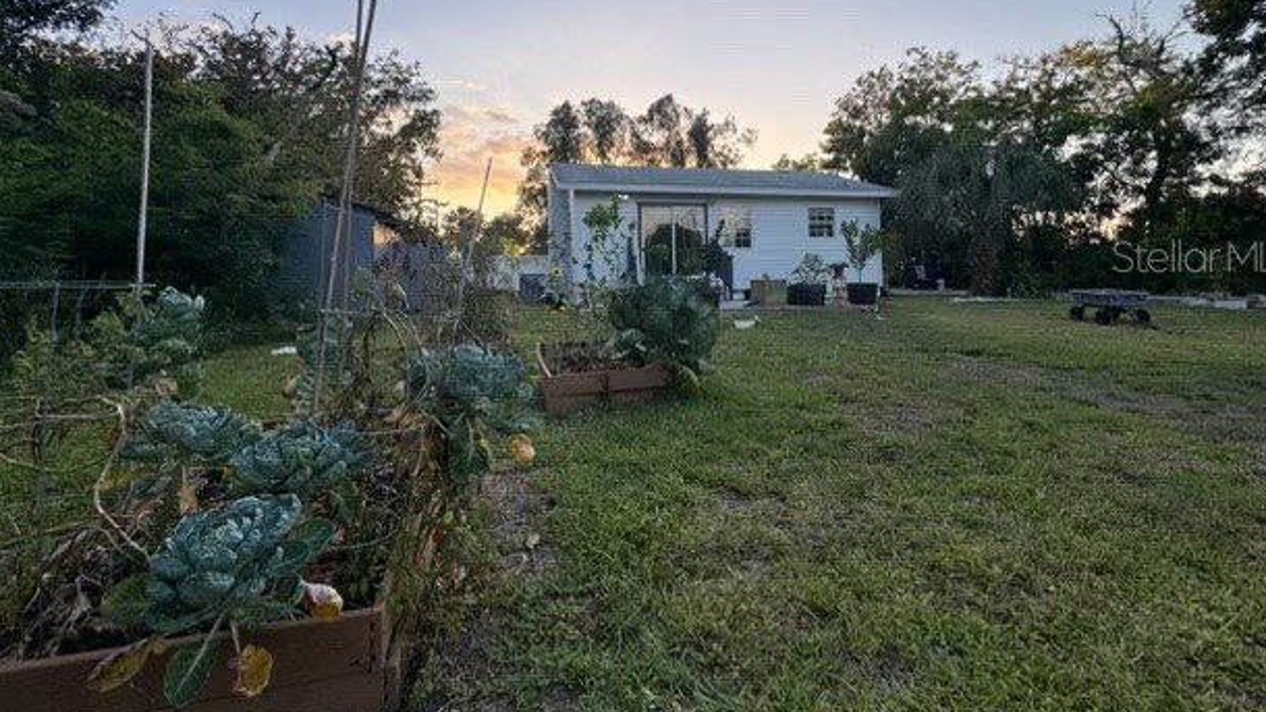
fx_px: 537
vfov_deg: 65.8
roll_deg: +1.3
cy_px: 255
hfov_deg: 99.4
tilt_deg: +3.9
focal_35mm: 16
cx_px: 643
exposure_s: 1/299
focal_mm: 2.22
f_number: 2.2
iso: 40
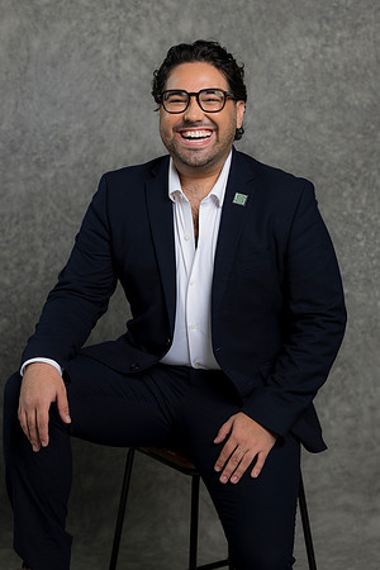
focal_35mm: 85
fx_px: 1346
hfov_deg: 16.1
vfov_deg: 23.9
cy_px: 285
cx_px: 190
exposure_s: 1/200
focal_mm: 85
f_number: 5
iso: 125
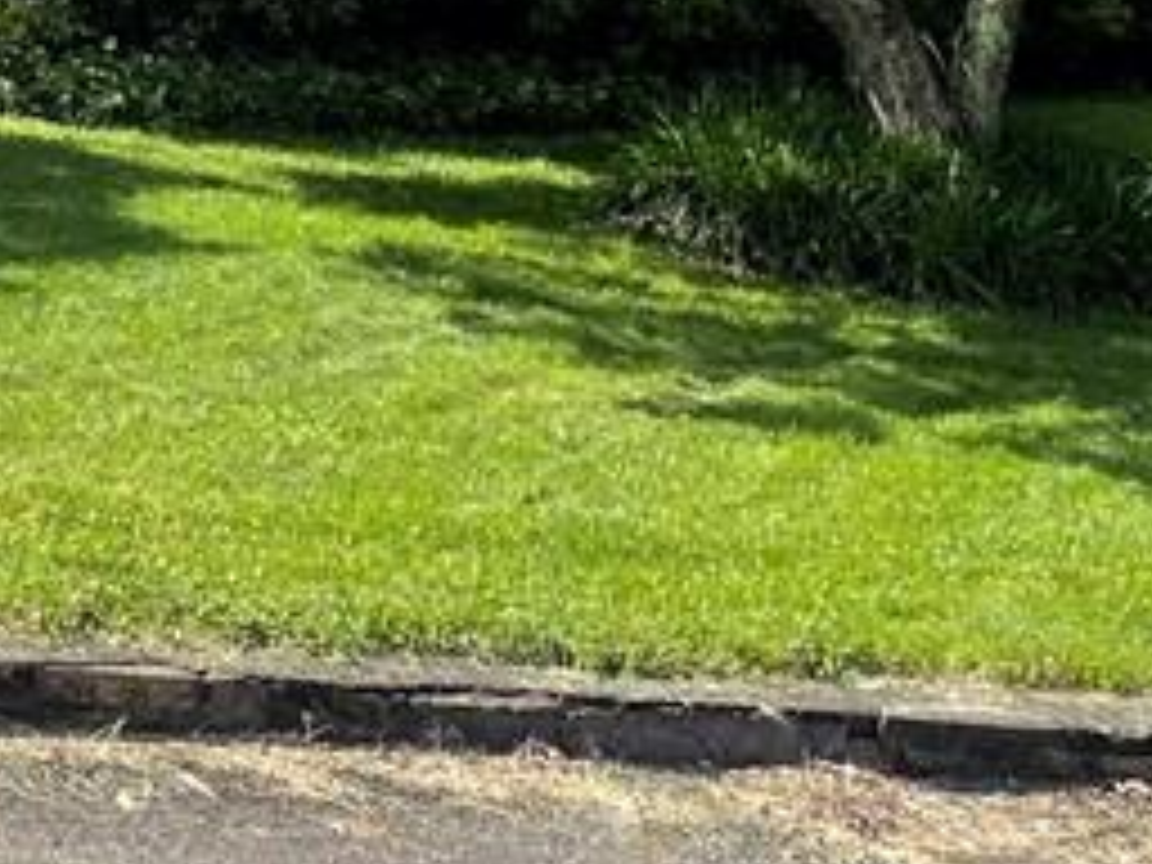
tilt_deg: -0.1
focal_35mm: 104
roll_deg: +1.9
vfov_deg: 13.7
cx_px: -243
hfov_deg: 17.9
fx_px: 3461
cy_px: -248
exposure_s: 1/1416
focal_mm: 4.2
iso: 32
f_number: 1.6
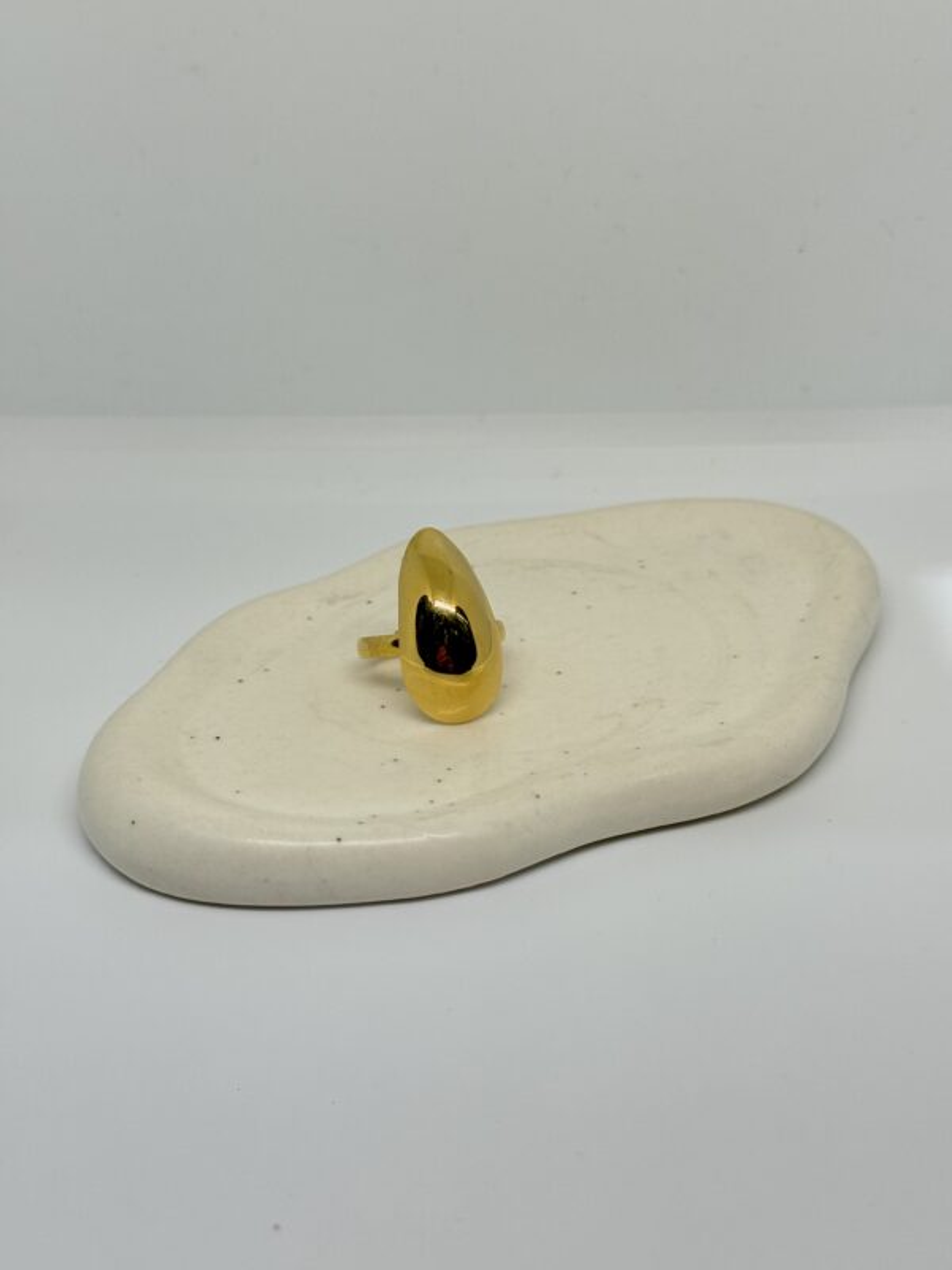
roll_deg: +0.9
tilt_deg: -27.3
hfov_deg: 30.3
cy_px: 635
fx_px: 1760
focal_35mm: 48
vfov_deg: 39.7
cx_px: 476
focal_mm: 6.76
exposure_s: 1/412
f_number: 1.78
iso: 64
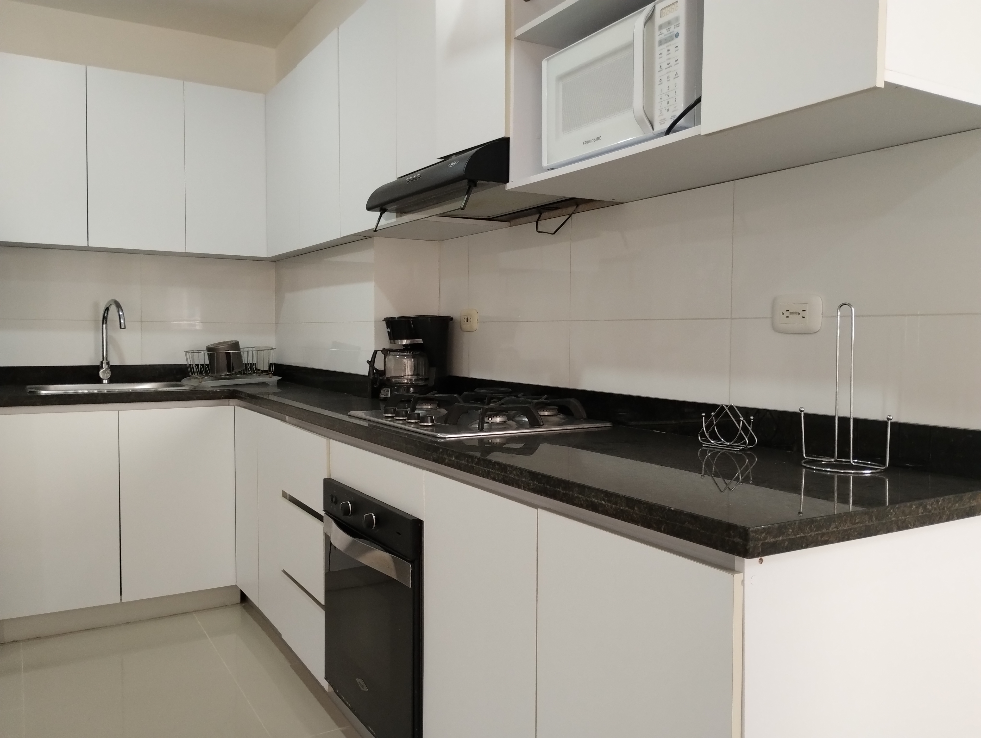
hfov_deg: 63.4
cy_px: 369
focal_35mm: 28
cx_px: 490
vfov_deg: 49.9
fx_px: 795
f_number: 1.8
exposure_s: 1/24
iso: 1466
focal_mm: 4.27
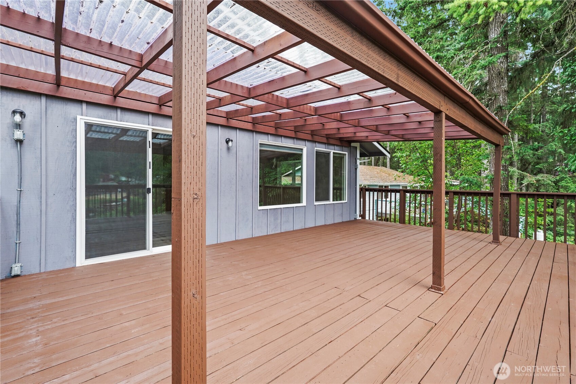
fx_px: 256
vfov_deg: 73.7
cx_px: 288
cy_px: 192
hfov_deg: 96.7
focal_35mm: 16
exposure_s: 1/125
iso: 800
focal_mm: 16
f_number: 8
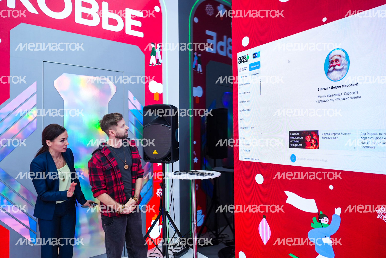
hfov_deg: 71.5
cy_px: 129
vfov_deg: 51.4
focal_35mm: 25
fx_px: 268
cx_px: 193
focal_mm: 25
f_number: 3.5
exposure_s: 1/200
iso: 500
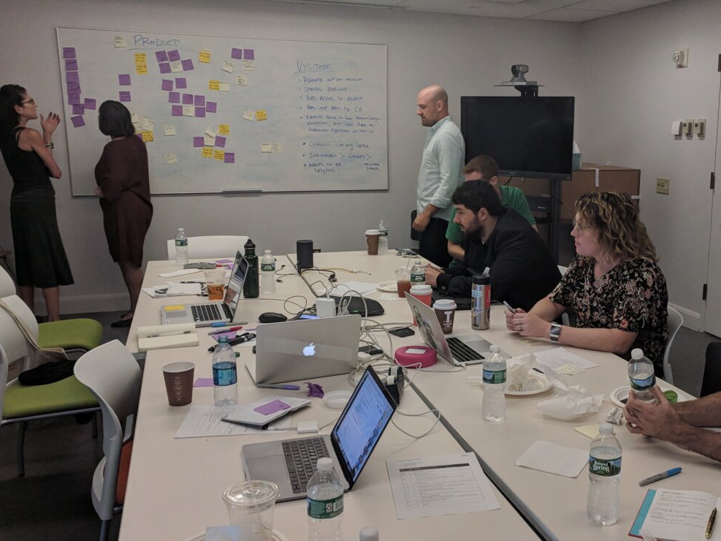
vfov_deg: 39.6
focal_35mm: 36
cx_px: 480
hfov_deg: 50.4
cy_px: 256
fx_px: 750
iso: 152
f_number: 2
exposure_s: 1/120
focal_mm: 4.67
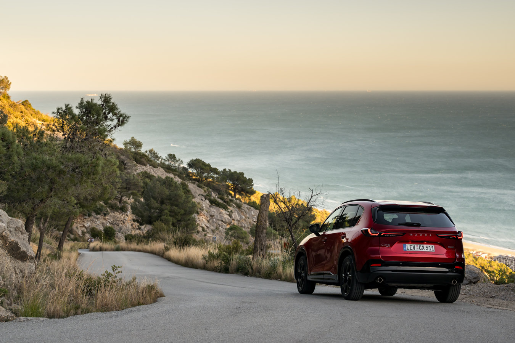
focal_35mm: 70
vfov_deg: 19.5
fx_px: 1001
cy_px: 172
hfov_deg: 28.8
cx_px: 258
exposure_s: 1/160
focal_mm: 70
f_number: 5.6
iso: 160
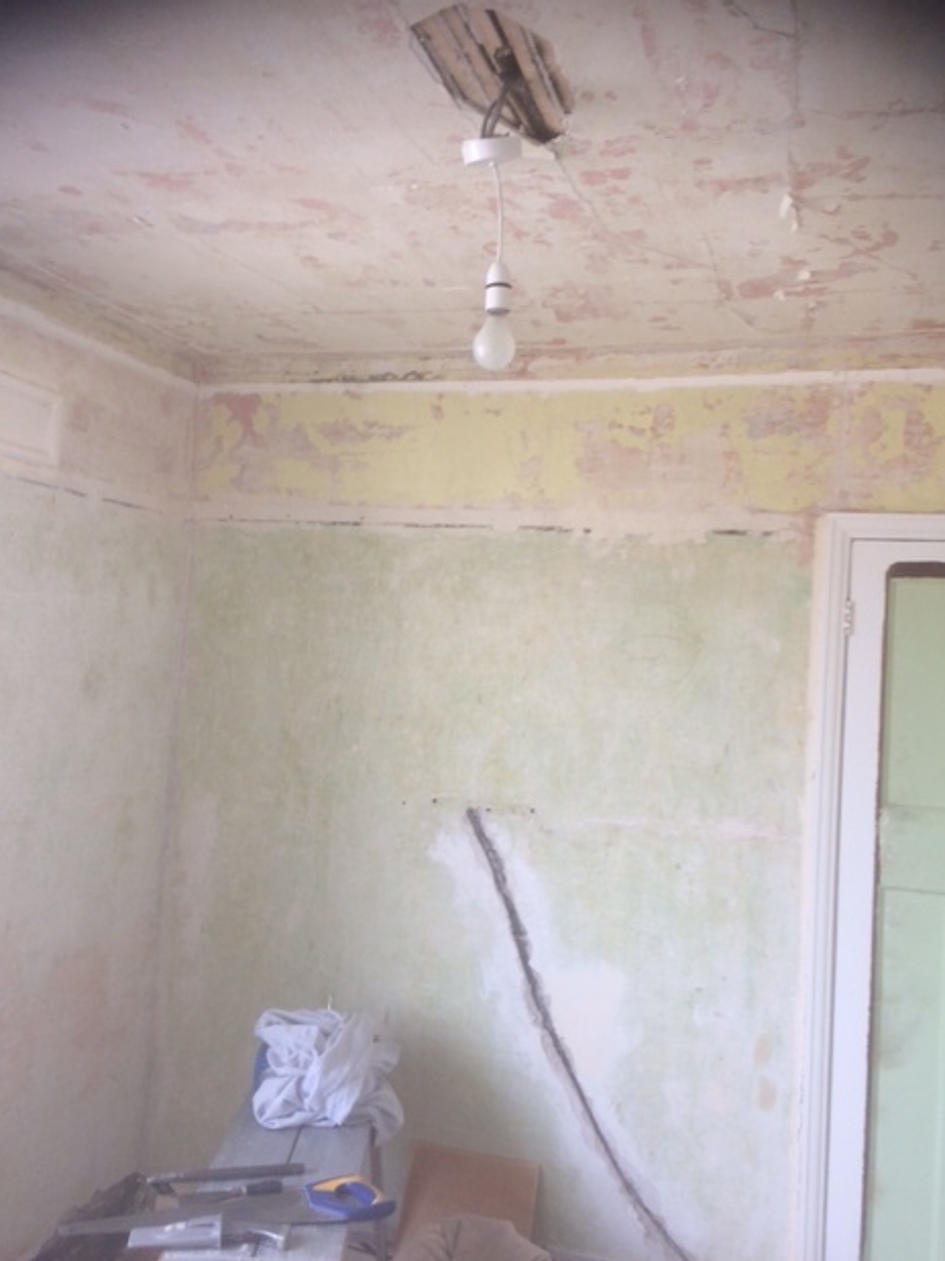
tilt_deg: +0.8
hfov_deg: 46.8
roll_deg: -3.3
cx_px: 479
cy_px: 615
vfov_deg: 60.0
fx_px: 1092
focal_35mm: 30
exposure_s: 1/50
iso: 40
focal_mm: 4.15
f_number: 2.2
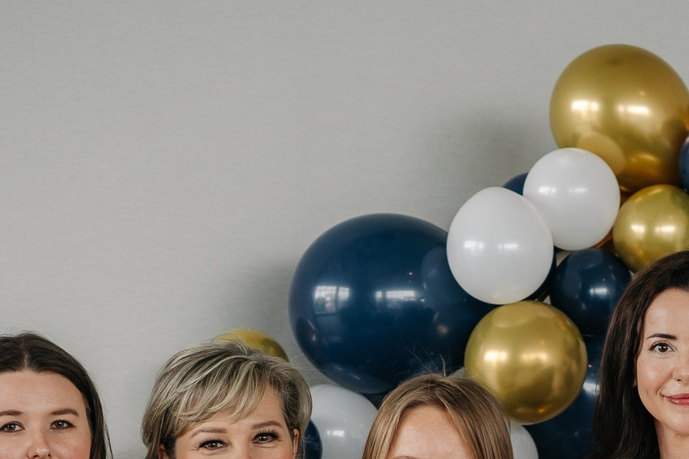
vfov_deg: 5.7
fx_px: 4594
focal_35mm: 240
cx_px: 470
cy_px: 631
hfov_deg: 8.6
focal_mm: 85
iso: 200
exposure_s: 1/250
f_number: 2.8
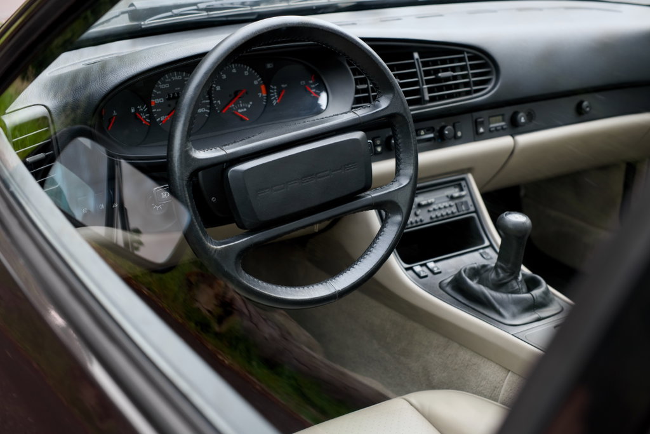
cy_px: 217
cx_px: 325
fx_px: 903
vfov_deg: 27.0
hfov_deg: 39.6
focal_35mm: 50
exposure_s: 1/125
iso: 400
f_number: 5.6
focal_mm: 50
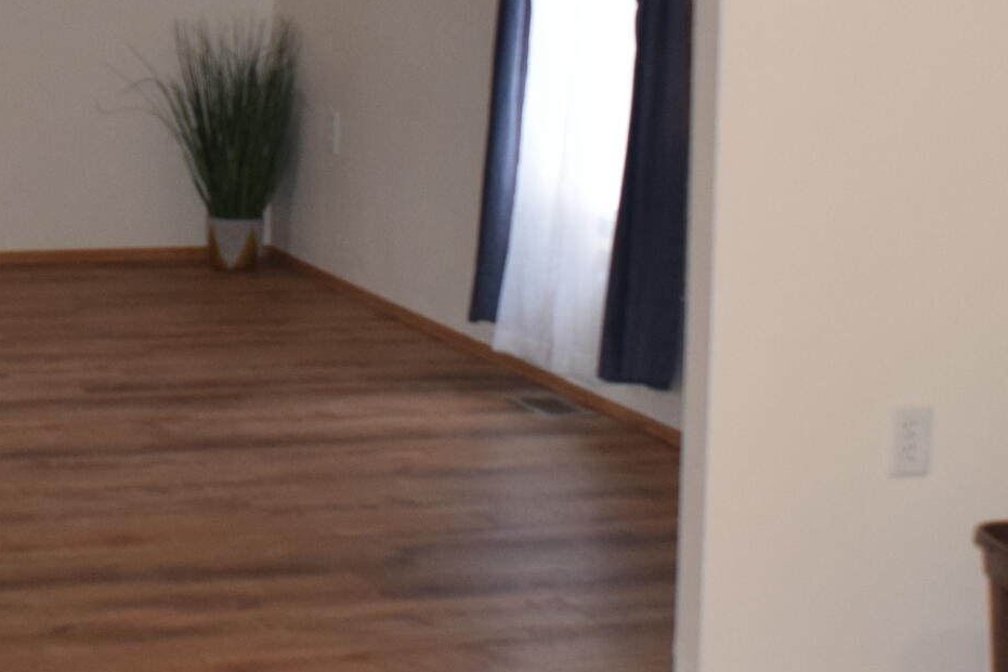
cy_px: -13
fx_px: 3248
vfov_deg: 11.7
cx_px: 51
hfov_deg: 17.3
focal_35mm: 116
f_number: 4.5
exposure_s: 1/80
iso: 800
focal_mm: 24
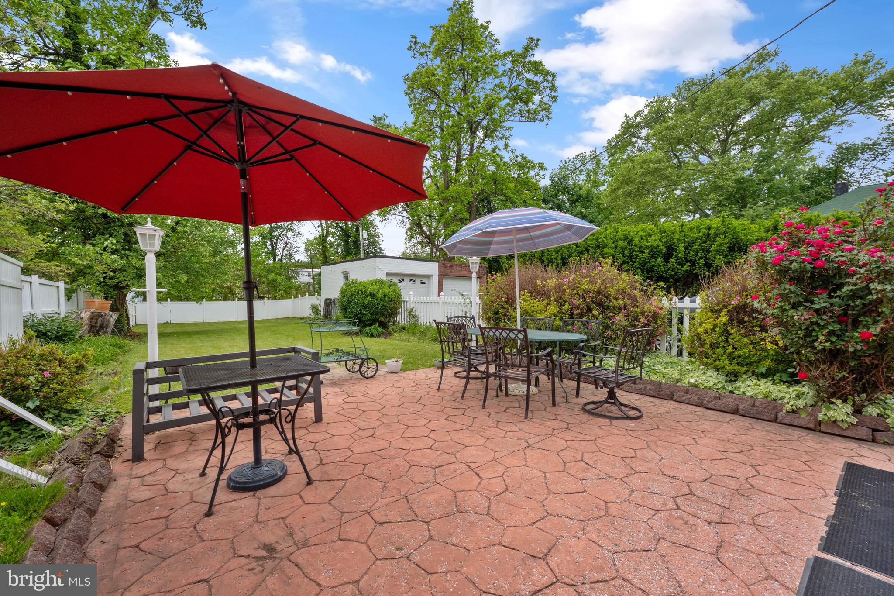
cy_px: 298
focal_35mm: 14
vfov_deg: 81.2
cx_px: 447
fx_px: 348
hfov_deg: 104.3
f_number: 8
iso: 320
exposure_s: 1/400
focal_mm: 14
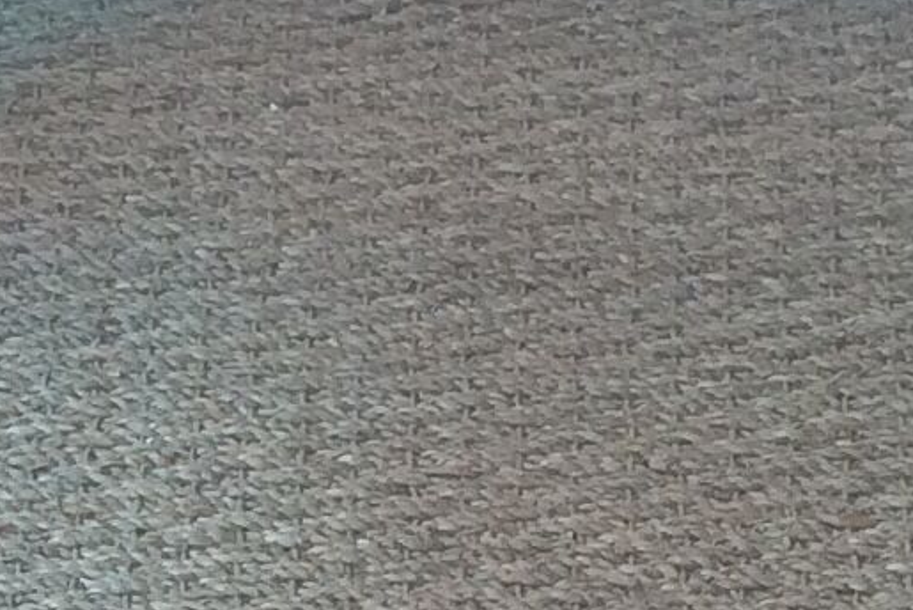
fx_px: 4846
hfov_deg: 10.7
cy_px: 943
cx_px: 700
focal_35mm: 191
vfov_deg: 7.1
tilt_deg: -43.7
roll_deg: +0.3
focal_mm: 4.15
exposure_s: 1/100
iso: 40
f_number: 2.2
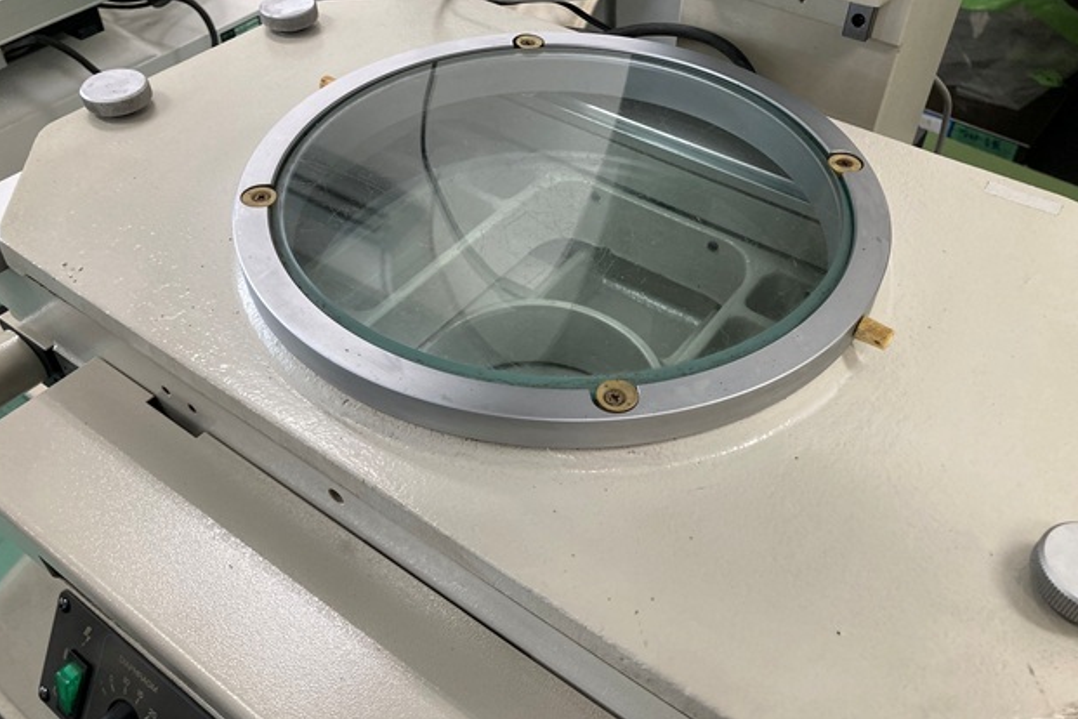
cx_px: 550
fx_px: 898
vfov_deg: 43.6
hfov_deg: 61.9
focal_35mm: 30
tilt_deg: -44.3
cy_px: 332
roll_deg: -1.2
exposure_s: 1/60
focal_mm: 3.99
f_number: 1.8
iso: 64
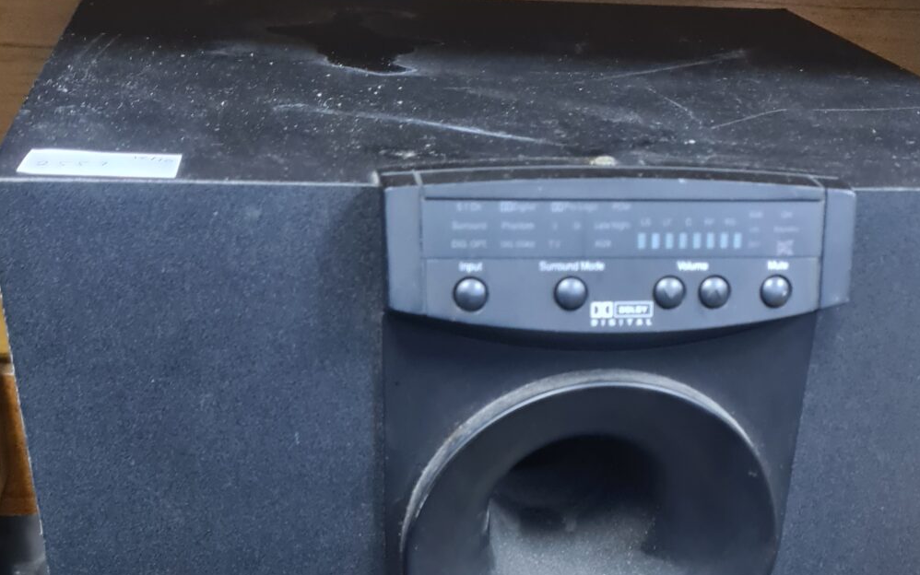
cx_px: 574
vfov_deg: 23.2
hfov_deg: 38.0
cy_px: 610
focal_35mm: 53
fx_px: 1329
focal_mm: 5.4
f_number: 1.8
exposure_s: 1/25
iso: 640
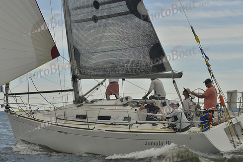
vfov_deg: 16.5
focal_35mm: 83
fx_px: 560
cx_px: 114
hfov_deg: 24.5
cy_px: 89
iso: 200
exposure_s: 1/640
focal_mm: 70
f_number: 7.1
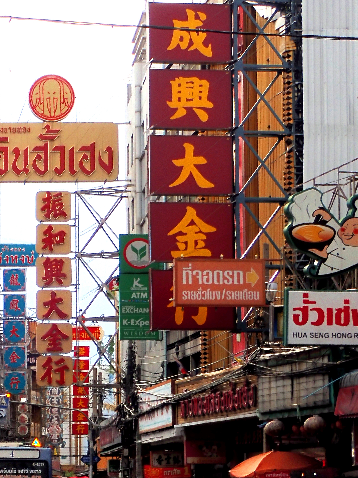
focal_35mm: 142
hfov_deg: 10.4
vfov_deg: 13.9
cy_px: 303
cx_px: 43
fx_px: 1958
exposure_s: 1/160
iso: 100
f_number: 5.6
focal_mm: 13.47
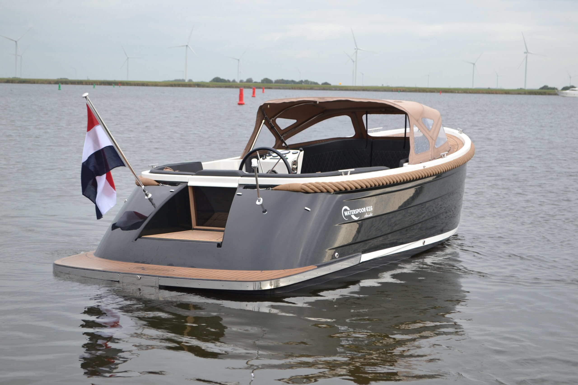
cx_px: 289
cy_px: 192
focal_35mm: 68
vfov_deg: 20.2
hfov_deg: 29.9
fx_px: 1084
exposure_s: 1/125
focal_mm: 45
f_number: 5.6
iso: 180
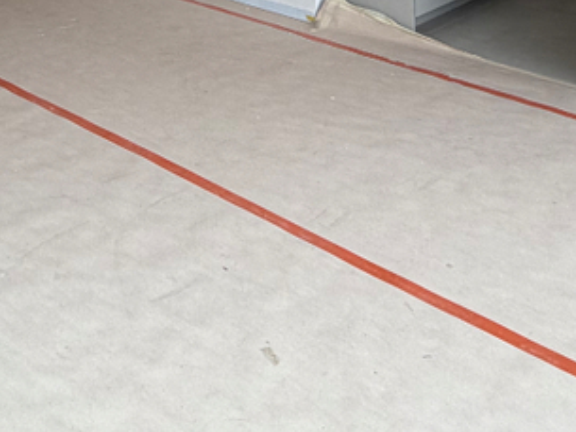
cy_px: -275
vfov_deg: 21.0
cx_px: 140
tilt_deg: -0.1
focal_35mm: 55
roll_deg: +0.9
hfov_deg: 34.2
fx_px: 916
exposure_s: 1/121
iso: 50
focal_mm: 2.22
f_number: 2.2
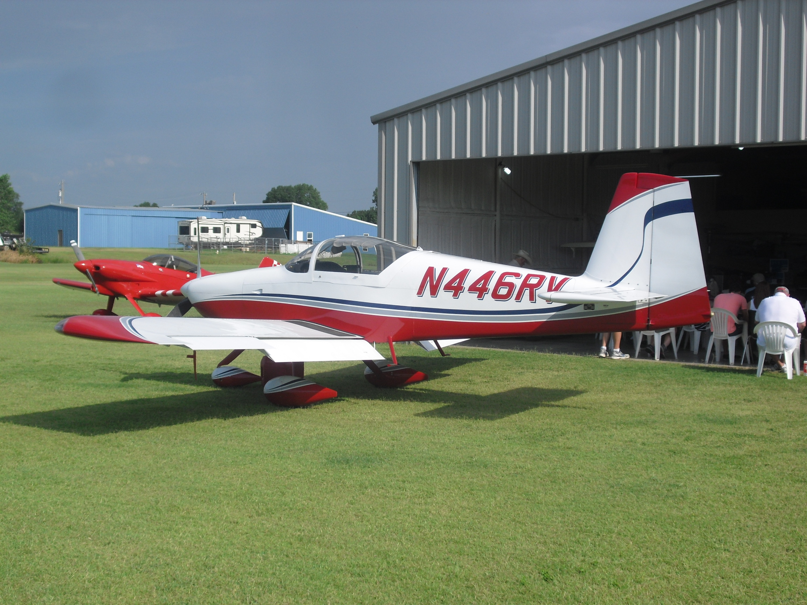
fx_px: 1236
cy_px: 302
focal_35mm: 53
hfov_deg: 36.2
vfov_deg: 27.5
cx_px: 404
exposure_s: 1/160
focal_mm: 9.4
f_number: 9.6
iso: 64
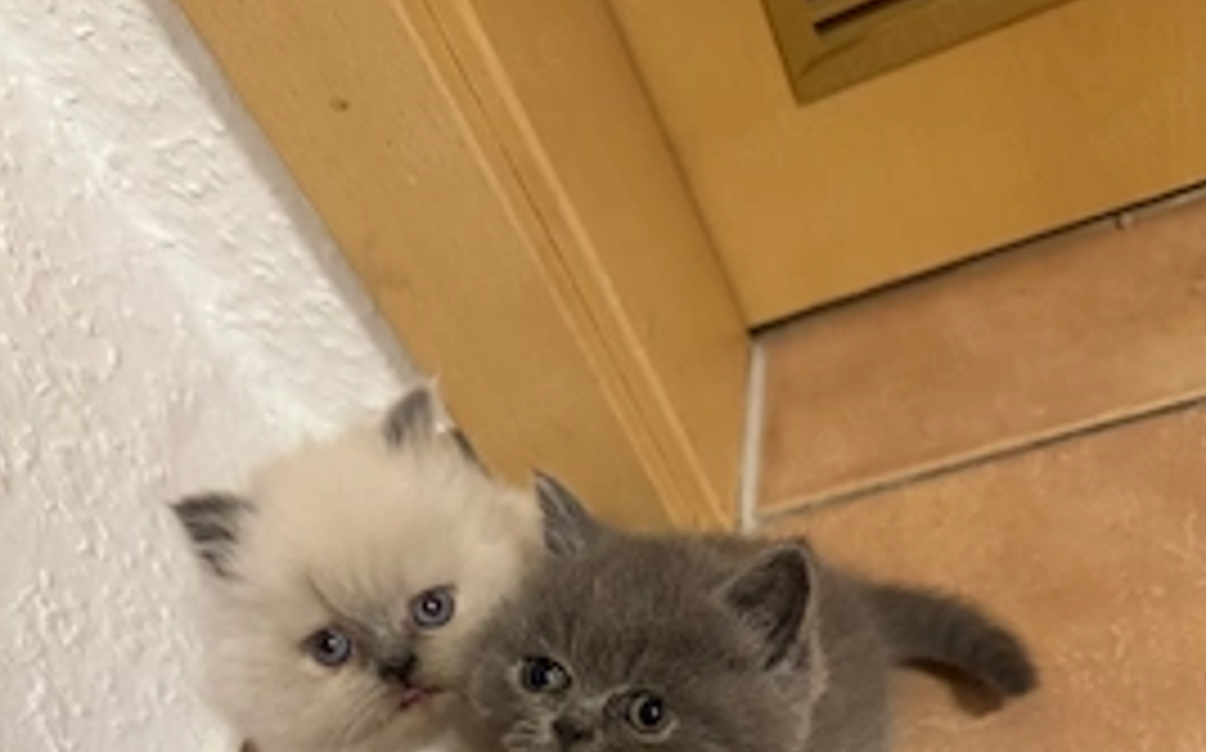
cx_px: 621
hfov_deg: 51.6
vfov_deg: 30.2
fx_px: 1248
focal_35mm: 38
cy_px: 815
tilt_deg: -45.7
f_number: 1.78
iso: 800
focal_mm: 6.76
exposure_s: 1/50
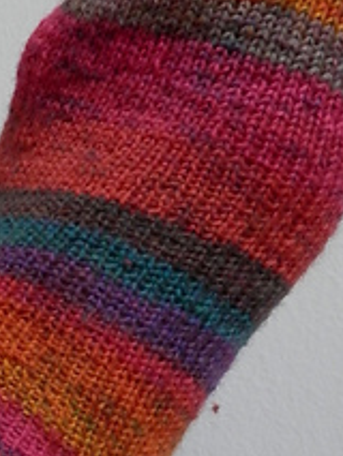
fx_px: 1940
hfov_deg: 10.0
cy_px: 411
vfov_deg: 13.3
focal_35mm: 147
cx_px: -62
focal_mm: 8.9
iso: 200
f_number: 4
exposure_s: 1/40
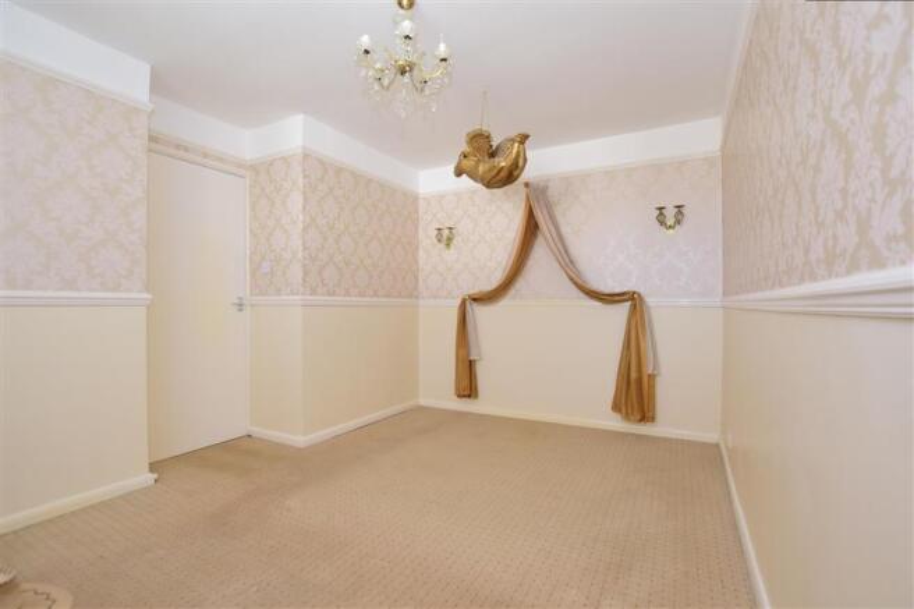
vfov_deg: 77.3
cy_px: 304
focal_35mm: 15
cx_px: 457
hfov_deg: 100.4
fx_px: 381
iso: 400
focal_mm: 10
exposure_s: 1/20
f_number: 5.6
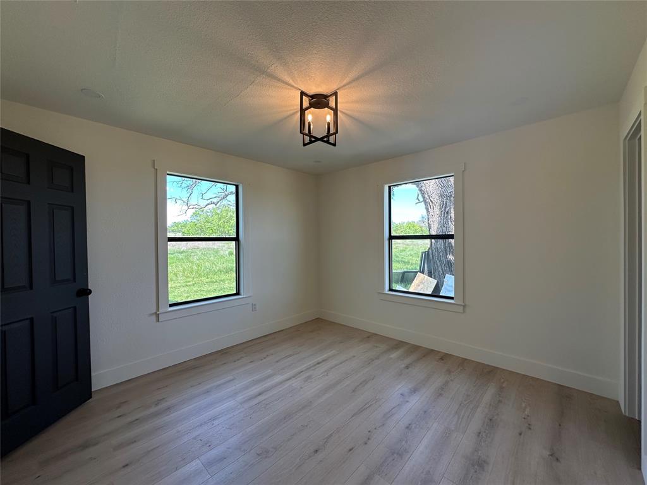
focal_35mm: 14
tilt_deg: -0.5
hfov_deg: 102.1
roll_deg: +0.5
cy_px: 242
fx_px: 262
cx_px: 324
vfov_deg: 85.7
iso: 50
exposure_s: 1/120
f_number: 2.2
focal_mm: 2.22
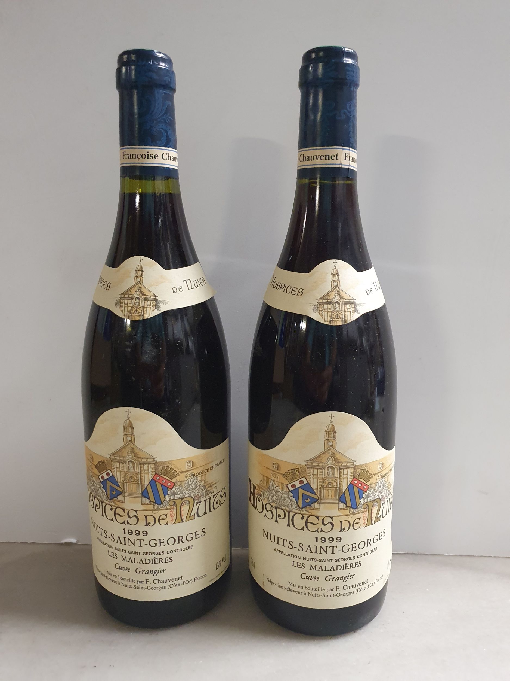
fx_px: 511
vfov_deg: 67.3
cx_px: 255
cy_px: 340
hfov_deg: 53.1
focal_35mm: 26
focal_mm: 4.32
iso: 500
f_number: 1.5
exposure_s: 1/50
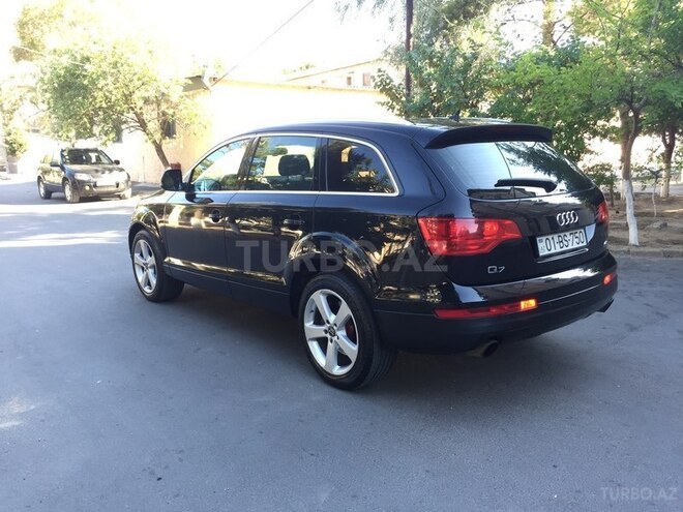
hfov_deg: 61.7
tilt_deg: -7.9
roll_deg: +0.5
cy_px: 256
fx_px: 572
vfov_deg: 48.2
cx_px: 342
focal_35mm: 29
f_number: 2.2
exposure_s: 1/100
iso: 50
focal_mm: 4.15
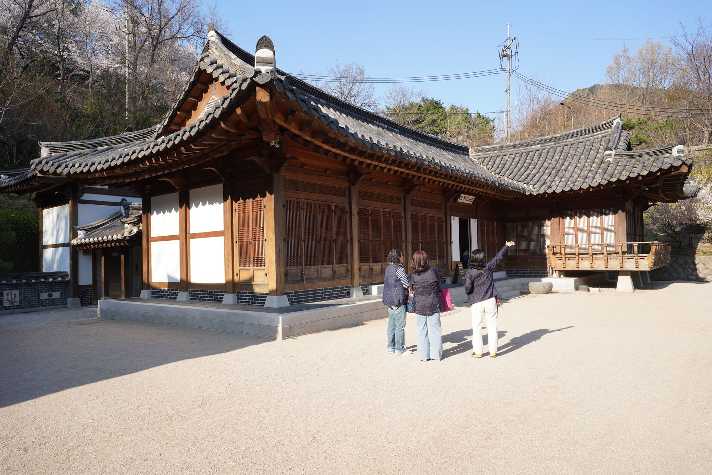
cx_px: 356
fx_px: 475
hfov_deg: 73.7
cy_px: 238
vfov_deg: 53.1
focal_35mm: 24
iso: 100
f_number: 9
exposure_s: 1/100
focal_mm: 24
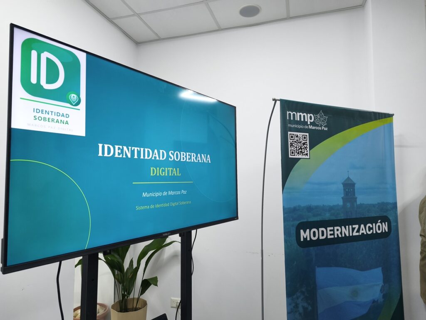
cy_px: 160
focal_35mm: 23
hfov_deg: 73.9
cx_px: 213
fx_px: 283
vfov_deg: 58.9
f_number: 1.62
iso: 250
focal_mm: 6.45
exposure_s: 1/99.9
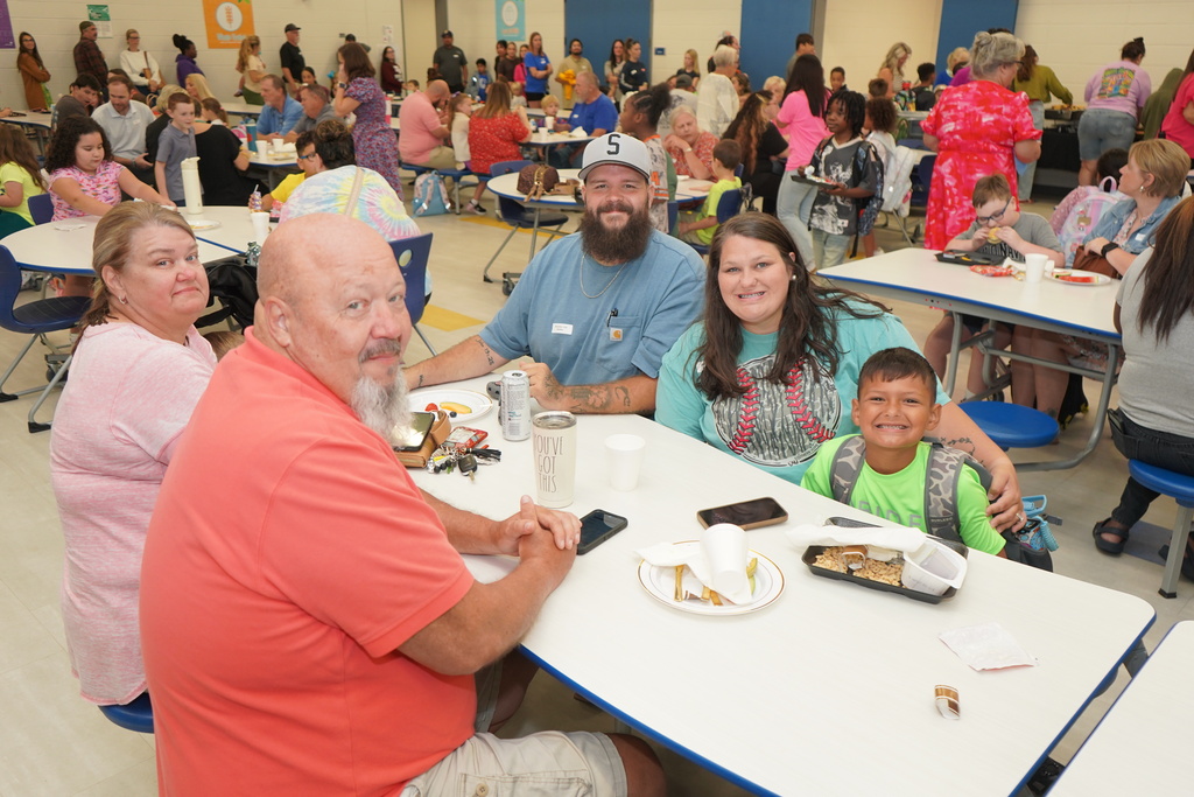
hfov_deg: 63.7
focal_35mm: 29
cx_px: 597
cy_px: 398
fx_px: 962
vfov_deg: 45.0
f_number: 4
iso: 1000
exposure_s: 1/160
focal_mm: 29
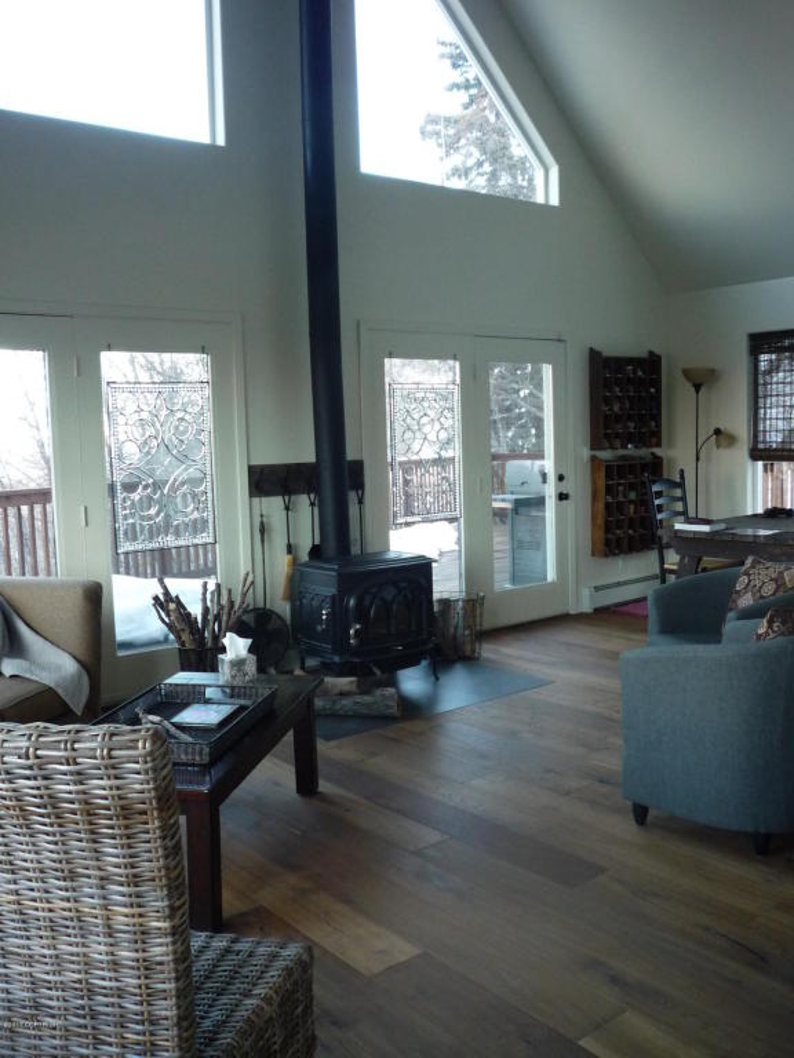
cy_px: 529
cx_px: 397
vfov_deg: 56.8
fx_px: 979
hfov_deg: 44.2
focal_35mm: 32
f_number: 3.3
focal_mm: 5.2
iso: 250
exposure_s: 1/30
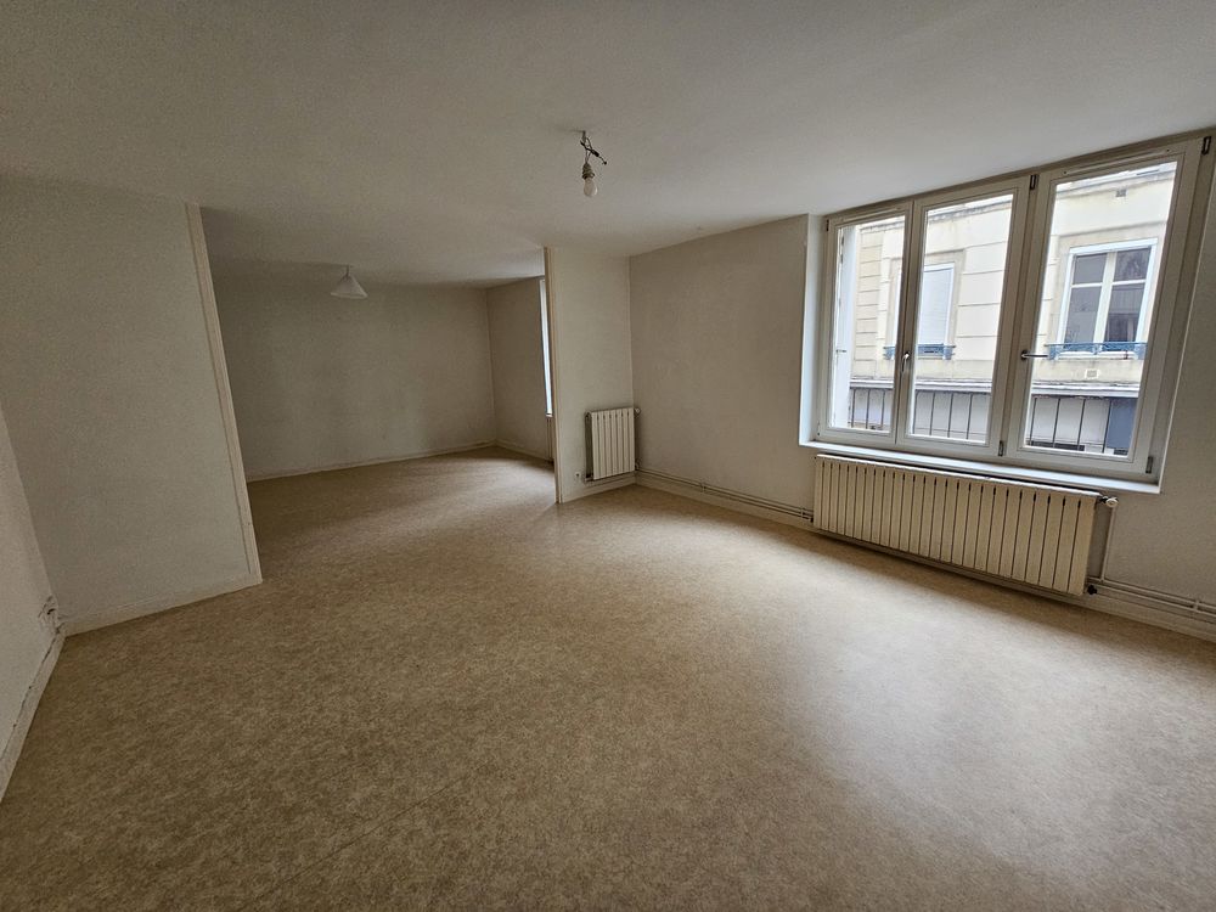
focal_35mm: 13
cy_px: 456
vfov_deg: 89.9
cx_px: 608
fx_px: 457
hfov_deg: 106.2
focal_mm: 2.2
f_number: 2.2
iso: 320
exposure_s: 1/50
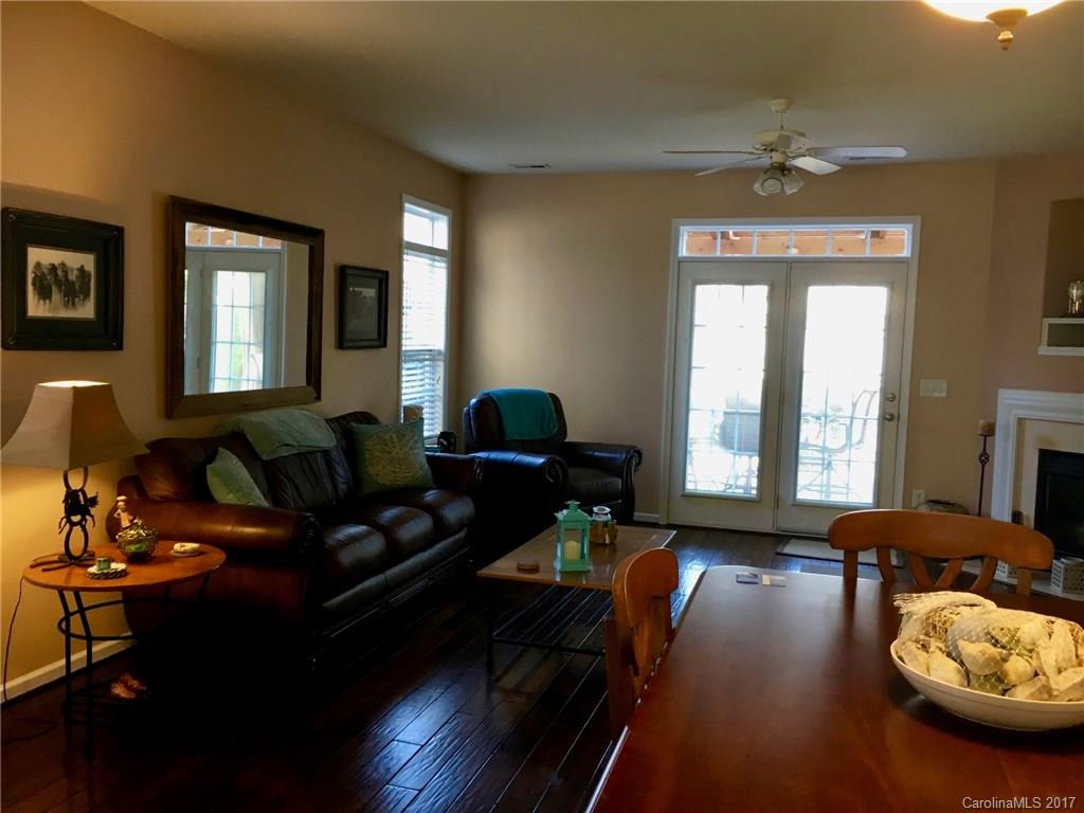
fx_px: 908
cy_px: 406
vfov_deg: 48.2
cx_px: 542
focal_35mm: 29
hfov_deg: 61.7
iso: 80
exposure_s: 1/30
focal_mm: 4.15
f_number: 2.2
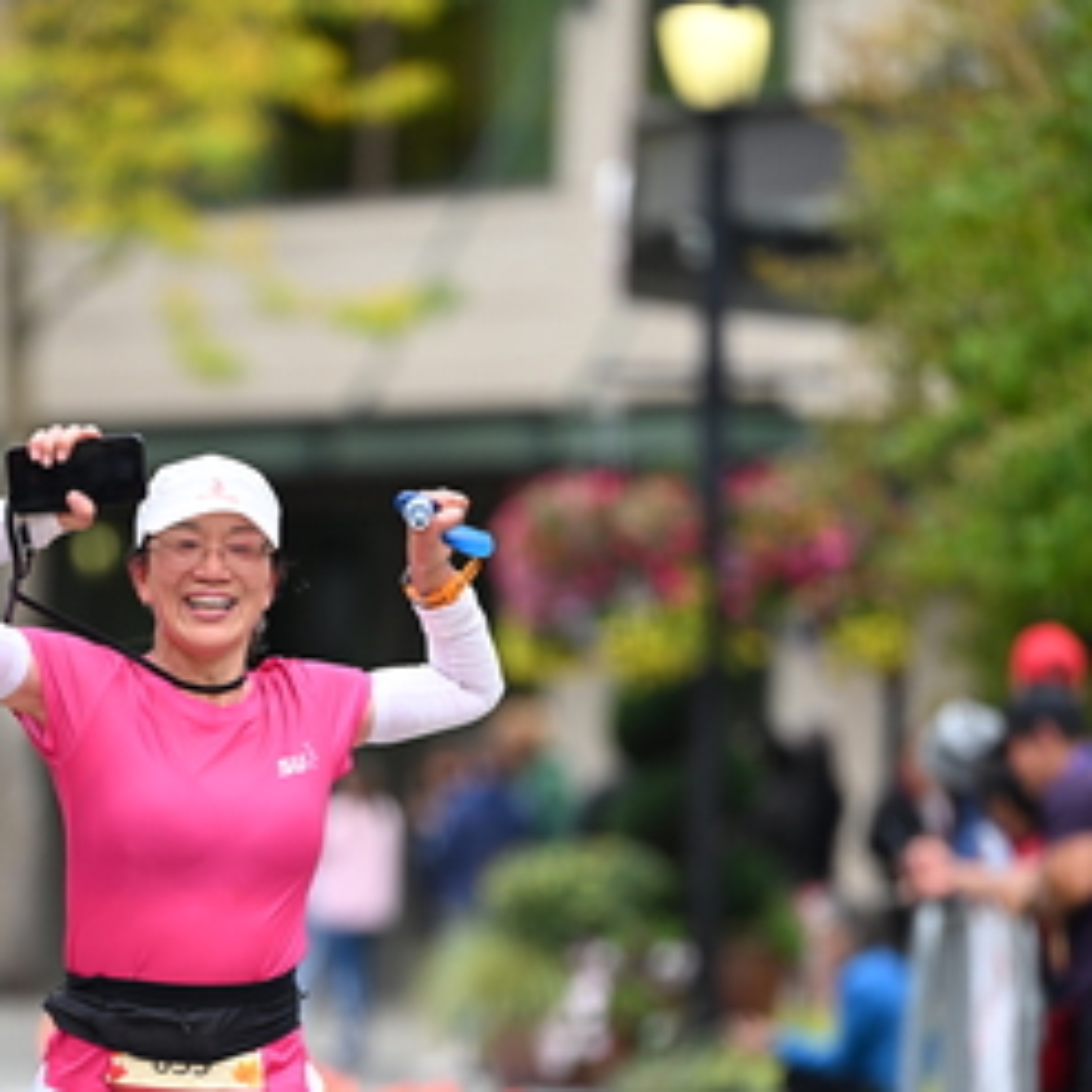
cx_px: 285
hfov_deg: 4.6
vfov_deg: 4.6
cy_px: 729
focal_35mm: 378
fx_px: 13491
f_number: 2.8
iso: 640
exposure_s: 1/1600
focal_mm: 200
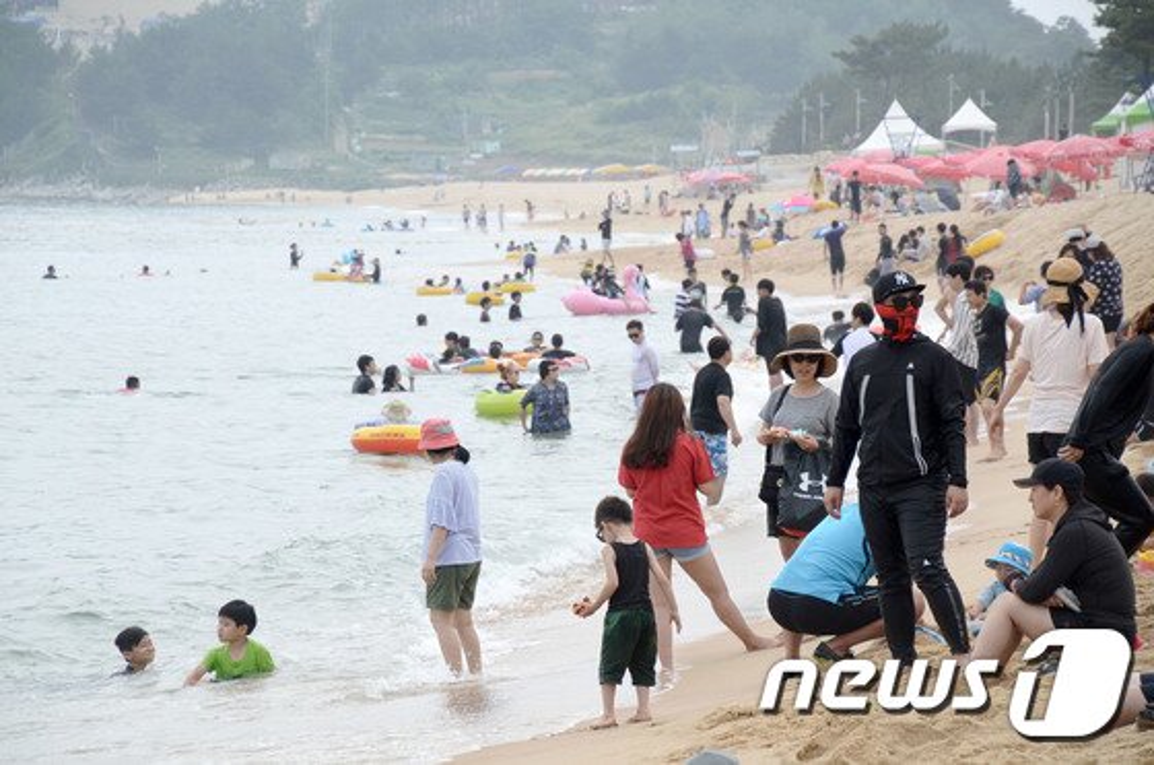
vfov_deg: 7.3
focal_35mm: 188
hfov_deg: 11.0
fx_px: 5998
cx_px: 577
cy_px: 382
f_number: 6
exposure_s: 1/400
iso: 400
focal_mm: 125
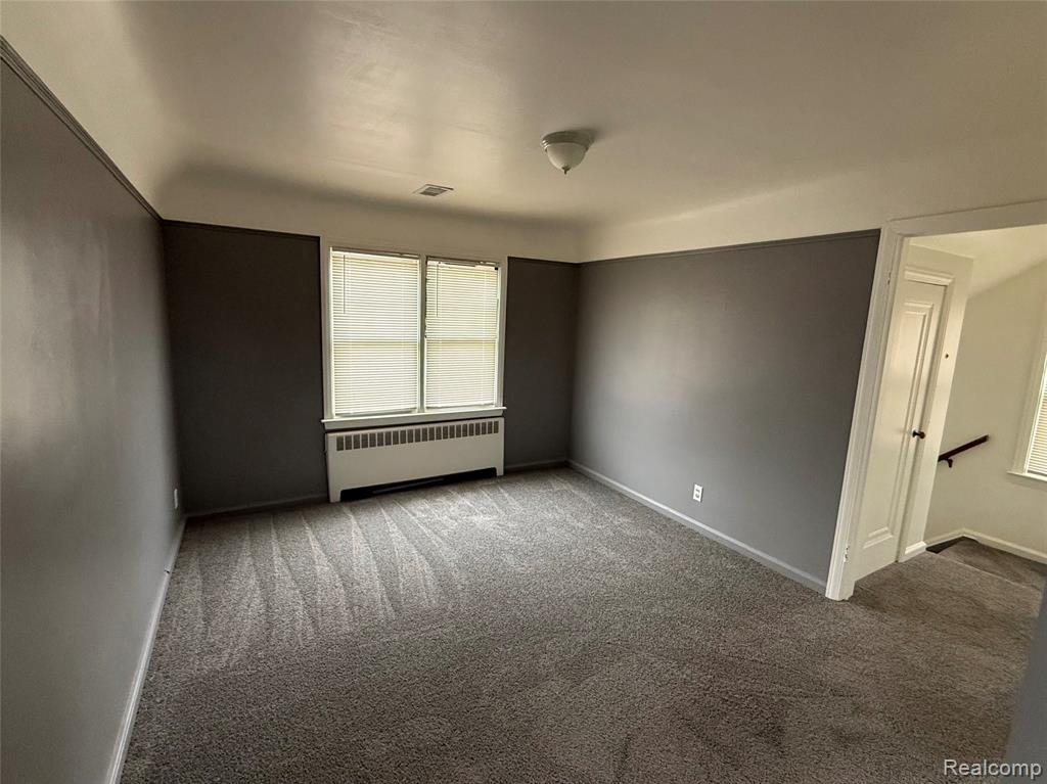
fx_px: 423
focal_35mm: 14
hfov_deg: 102.1
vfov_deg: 85.6
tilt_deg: -8.7
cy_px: 392
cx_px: 524
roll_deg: -1.2
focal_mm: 2.22
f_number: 2.2
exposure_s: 1/60
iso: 320
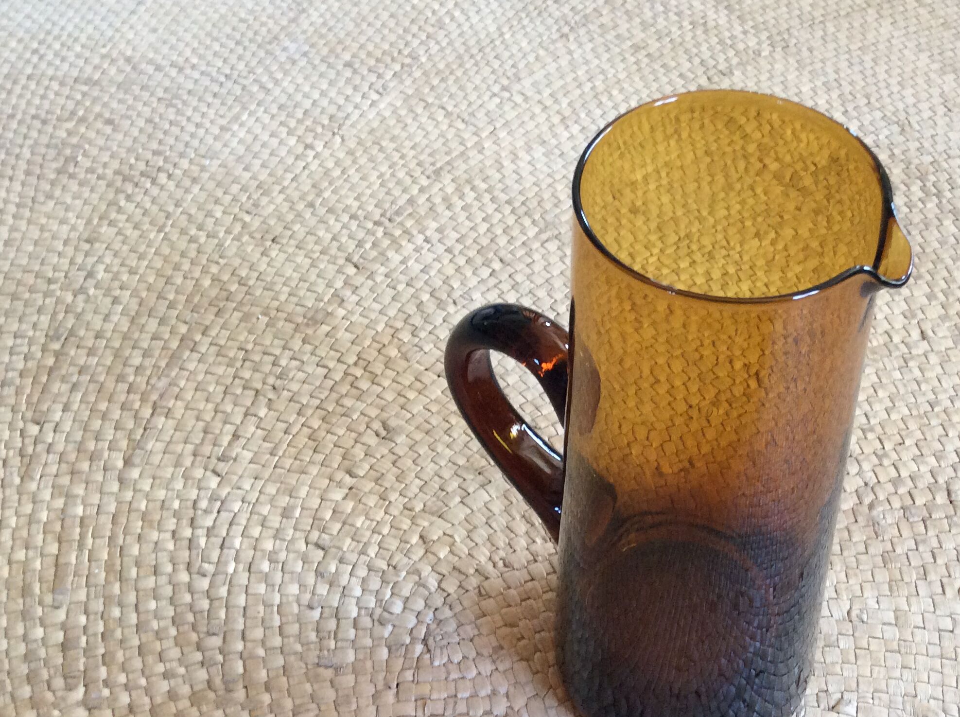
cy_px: 407
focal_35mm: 42
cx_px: 614
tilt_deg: -50.0
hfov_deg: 44.4
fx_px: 1163
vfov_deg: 34.2
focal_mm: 3.3
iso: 160
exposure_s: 1/25
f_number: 2.4
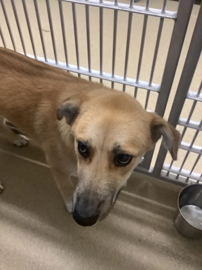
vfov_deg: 58.4
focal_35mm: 31
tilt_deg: -49.0
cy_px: 135
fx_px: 241
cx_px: 101
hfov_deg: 45.4
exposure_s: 1/60
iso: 250
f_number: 2.4
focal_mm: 3.3
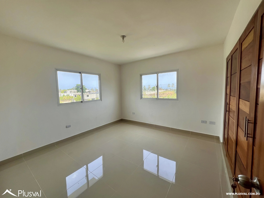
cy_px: 99
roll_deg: +1.4
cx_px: 132
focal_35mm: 13
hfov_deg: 106.2
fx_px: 99
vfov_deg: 89.9
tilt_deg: -5.0
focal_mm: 1.57
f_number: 1.8
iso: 32
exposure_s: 1/292
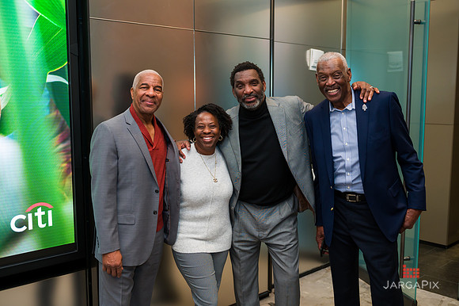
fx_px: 484
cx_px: 230
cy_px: 153
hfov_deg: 50.7
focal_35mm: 38
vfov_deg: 35.0
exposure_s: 1/200
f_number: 4
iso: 800
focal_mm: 38
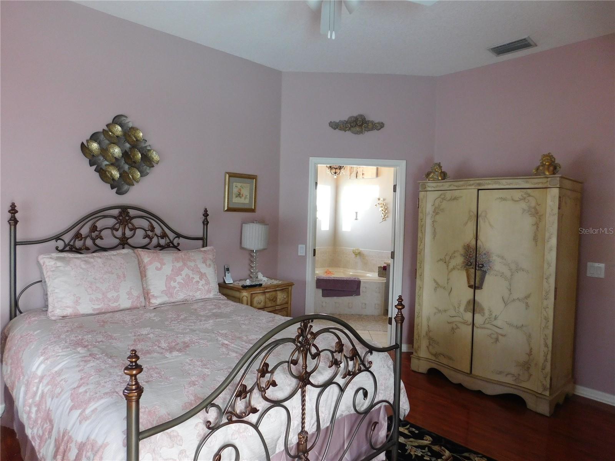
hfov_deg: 73.9
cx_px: 308
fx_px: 409
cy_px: 230
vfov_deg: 58.9
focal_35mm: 23
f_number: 3
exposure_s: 1/30
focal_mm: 4
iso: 250
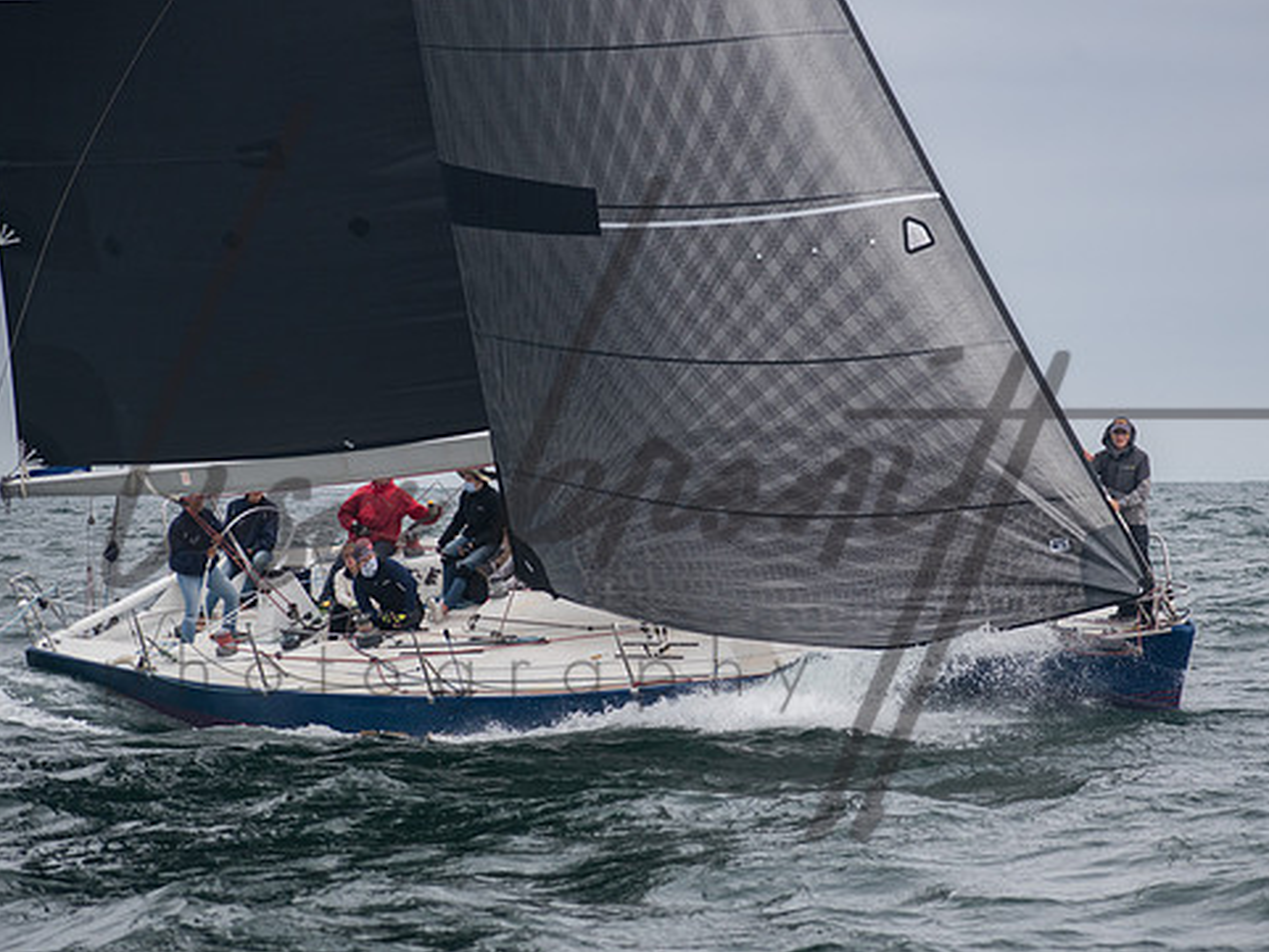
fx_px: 8030
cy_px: 533
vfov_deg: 6.8
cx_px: 729
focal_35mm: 219
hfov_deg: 9.0
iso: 400
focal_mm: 120
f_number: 5.6
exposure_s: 1/640
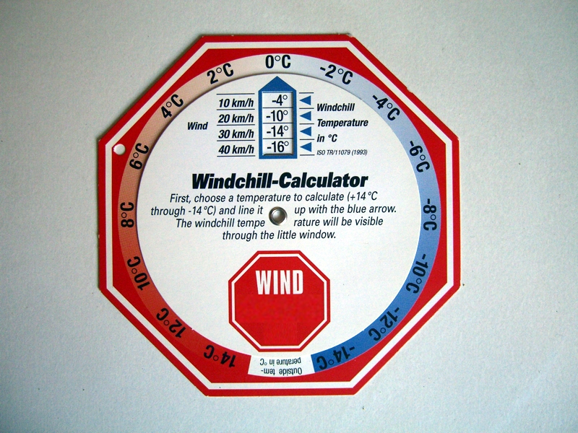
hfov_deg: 49.0
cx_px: 289
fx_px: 635
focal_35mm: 38
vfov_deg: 37.7
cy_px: 216
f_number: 2.8
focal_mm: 7.9
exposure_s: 1/100
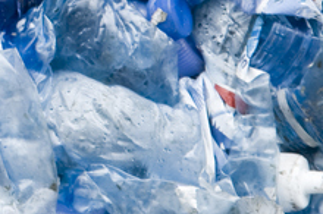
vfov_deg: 2.3
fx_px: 5366
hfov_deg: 3.4
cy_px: -215
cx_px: -403
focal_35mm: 599
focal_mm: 70
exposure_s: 1/25
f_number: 5
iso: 200
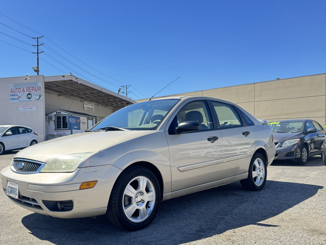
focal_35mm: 29
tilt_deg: -2.6
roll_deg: +0.0
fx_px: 273
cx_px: 134
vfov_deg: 48.0
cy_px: 145
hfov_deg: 61.2
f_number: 1.78
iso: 80
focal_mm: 6.76
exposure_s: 1/1076
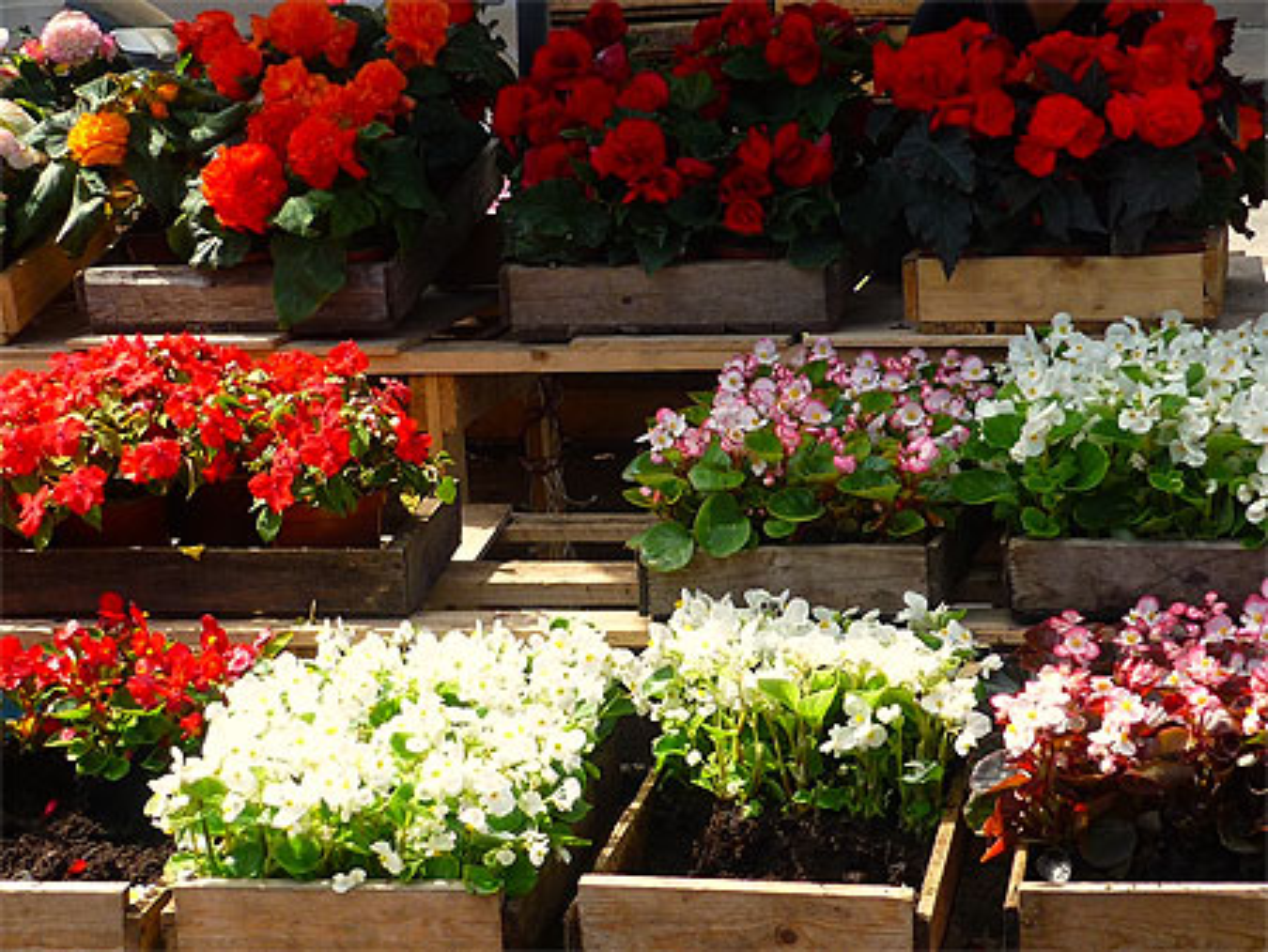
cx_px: 634
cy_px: 476
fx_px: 3225
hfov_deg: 22.2
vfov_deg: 16.8
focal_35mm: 88
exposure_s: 1/400
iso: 100
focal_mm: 9.1
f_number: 3.4
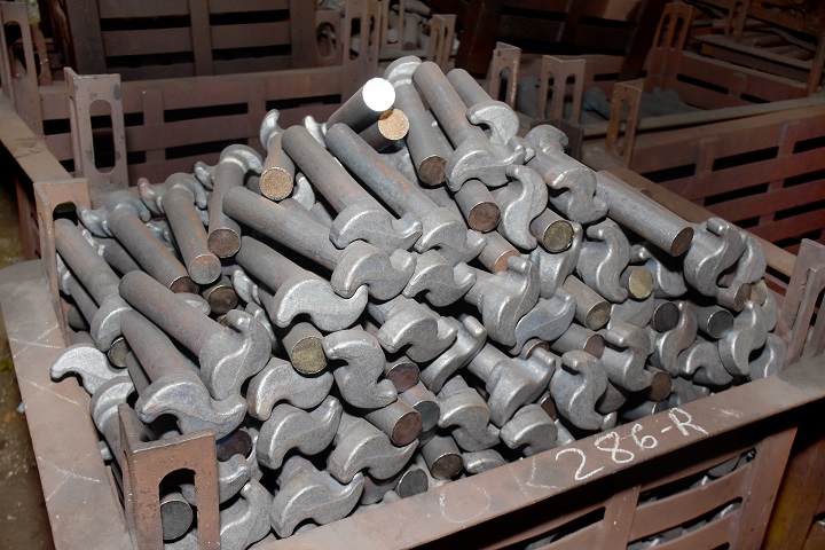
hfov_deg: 53.1
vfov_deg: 36.9
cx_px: 412
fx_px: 825
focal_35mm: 36
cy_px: 275
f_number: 4.5
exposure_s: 1/125
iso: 1000
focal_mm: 24
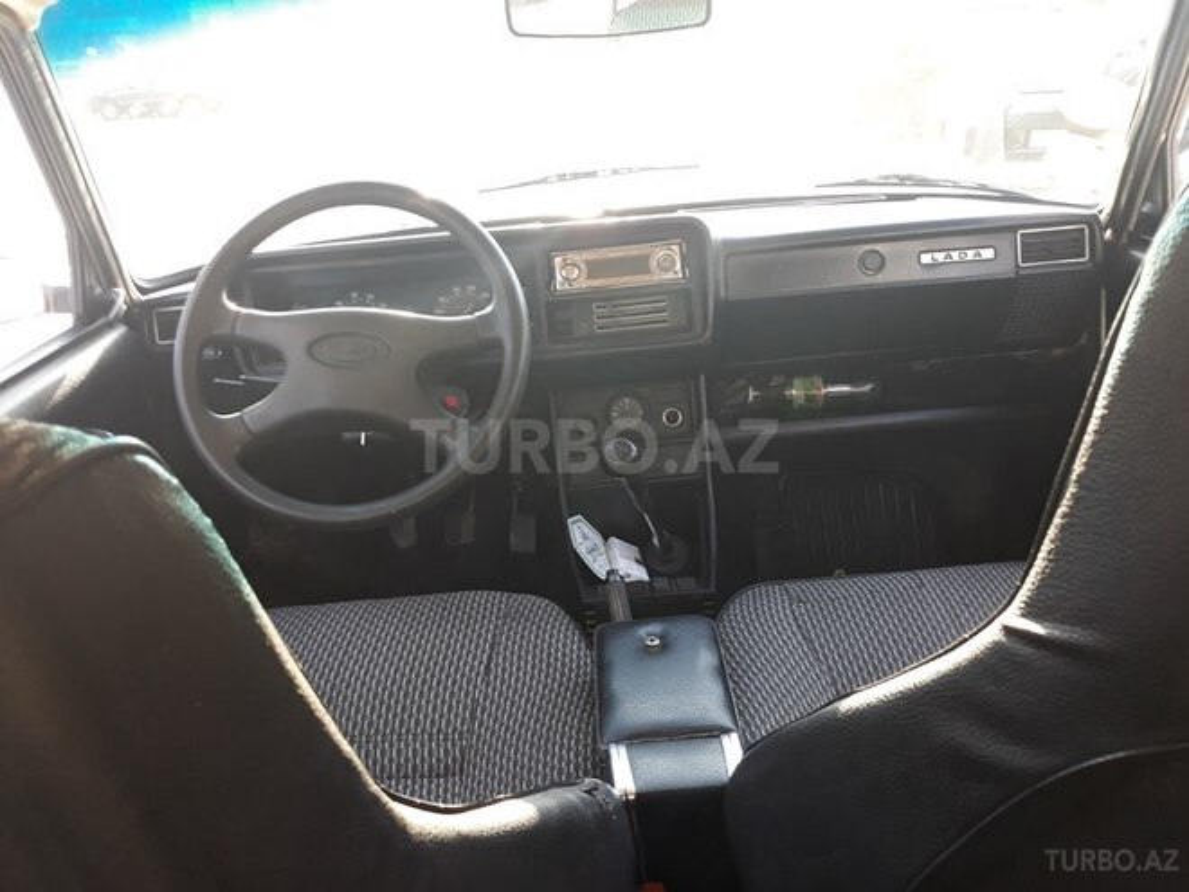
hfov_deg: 65.3
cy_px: 446
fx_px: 927
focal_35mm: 27
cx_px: 594
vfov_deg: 51.4
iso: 64
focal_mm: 3.71
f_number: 1.7
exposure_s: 1/50
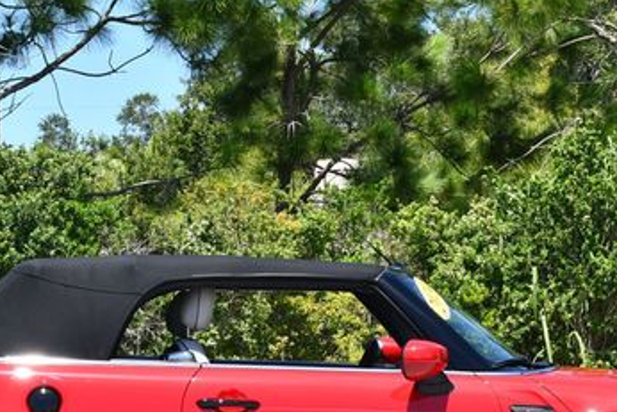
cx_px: 307
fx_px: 2795
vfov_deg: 8.4
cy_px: 280
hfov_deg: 12.6
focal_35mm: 163
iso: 160
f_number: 8
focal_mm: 44
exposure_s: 1/250
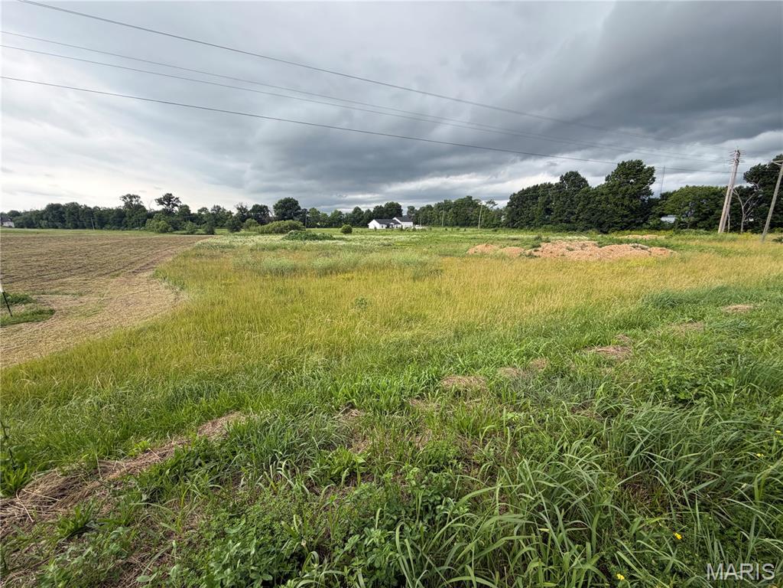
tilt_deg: -12.9
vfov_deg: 85.7
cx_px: 392
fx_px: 317
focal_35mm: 14
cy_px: 294
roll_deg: -0.2
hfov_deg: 102.1
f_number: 2.2
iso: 64
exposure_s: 1/502
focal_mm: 2.22
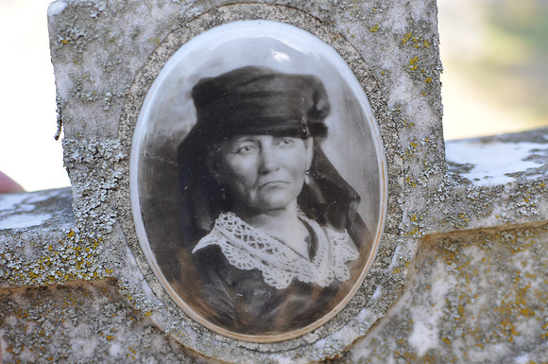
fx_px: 798
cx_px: 274
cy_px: 182
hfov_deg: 37.9
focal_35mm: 52
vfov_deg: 25.7
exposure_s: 1/100
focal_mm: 35
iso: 400
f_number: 5
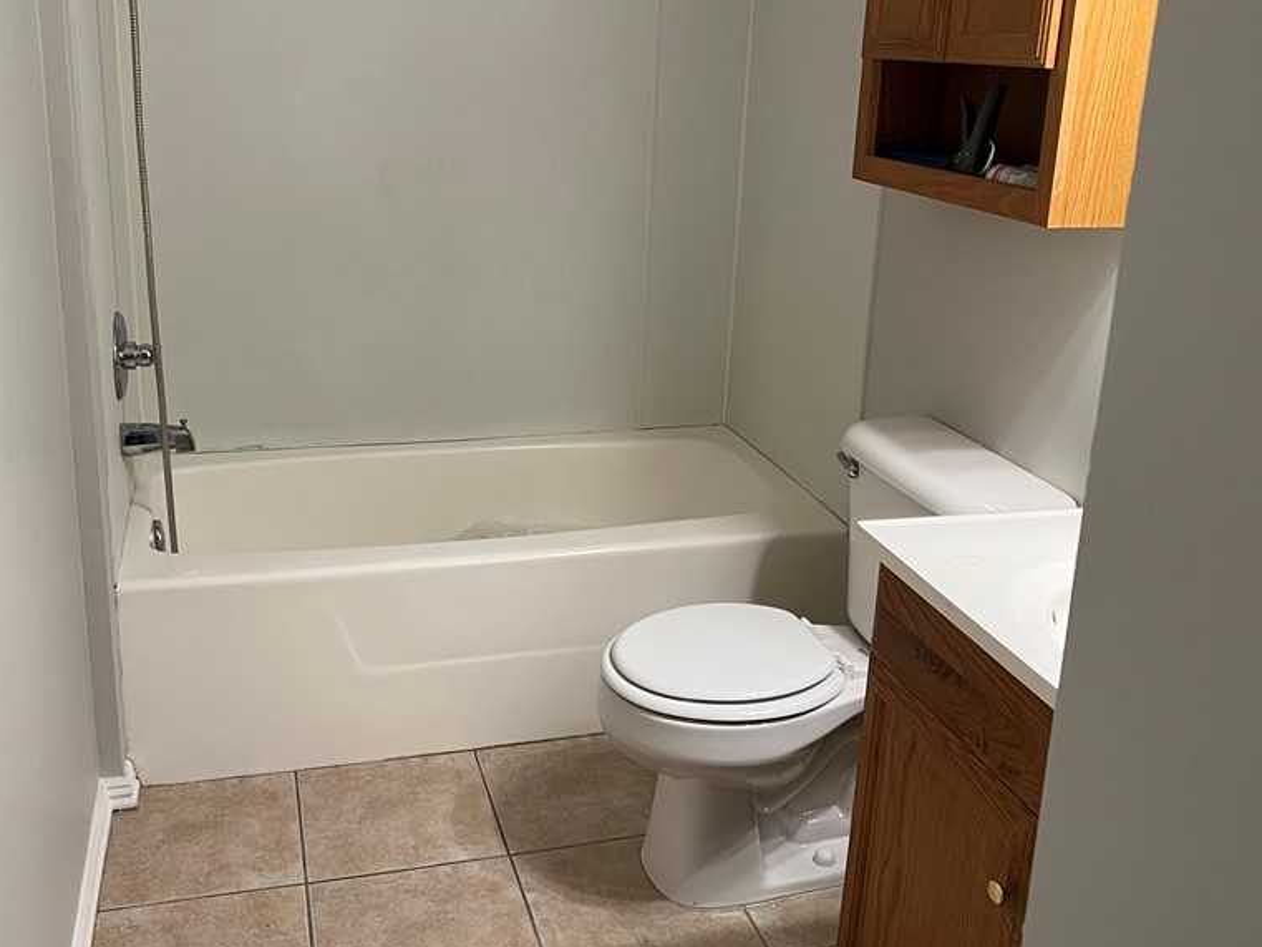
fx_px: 1276
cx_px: 600
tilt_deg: -15.4
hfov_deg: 52.6
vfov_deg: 40.6
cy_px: 396
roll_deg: -1.6
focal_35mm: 35
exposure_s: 1/60
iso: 100
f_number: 1.5
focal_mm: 5.7
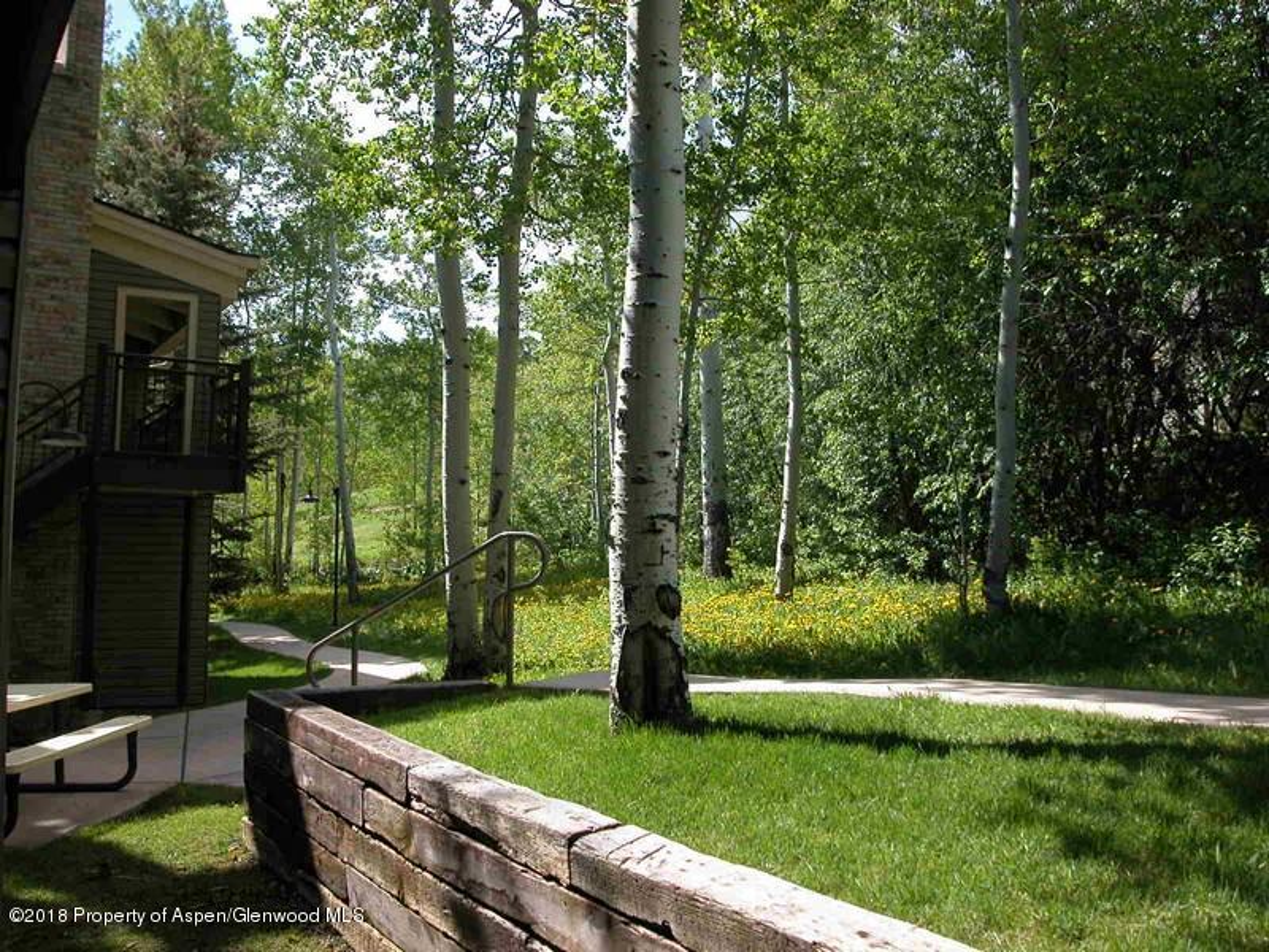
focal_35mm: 30
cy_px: 476
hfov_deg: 60.0
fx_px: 1100
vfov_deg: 46.8
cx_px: 634
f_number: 5
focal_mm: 7.7
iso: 100
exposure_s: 1/251
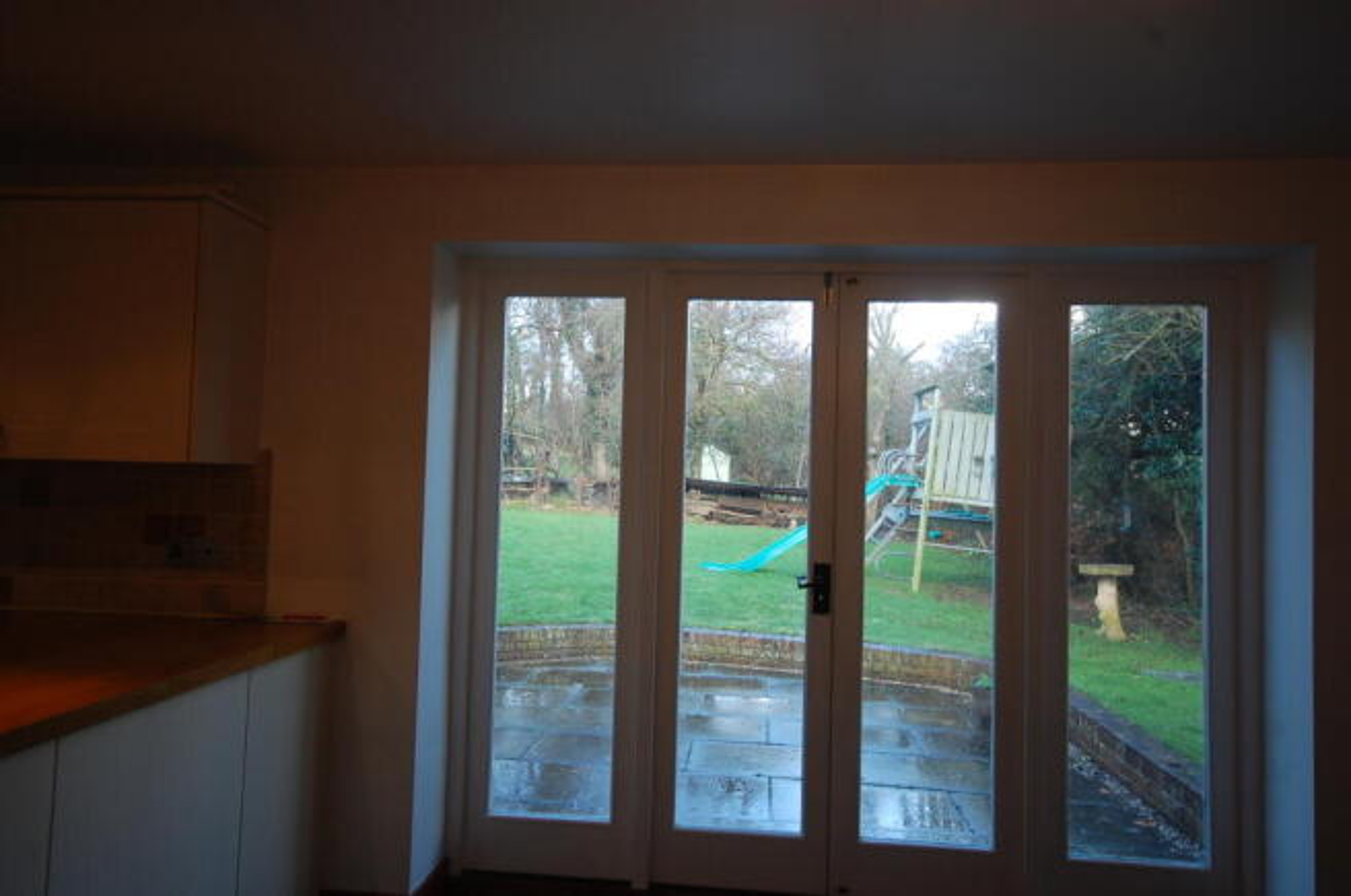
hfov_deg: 73.8
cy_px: 448
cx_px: 676
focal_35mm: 24
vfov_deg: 53.0
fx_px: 899
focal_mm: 16
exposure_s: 1/40
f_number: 5.3
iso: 400
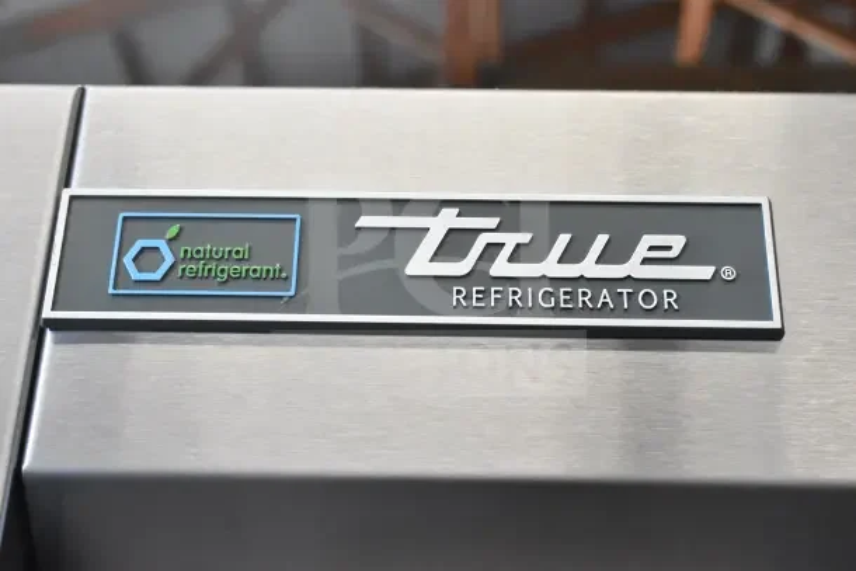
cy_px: 286
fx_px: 1356
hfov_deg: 35.0
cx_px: 428
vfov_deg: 23.8
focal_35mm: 57
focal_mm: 38
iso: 6400
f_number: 9
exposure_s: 1/320
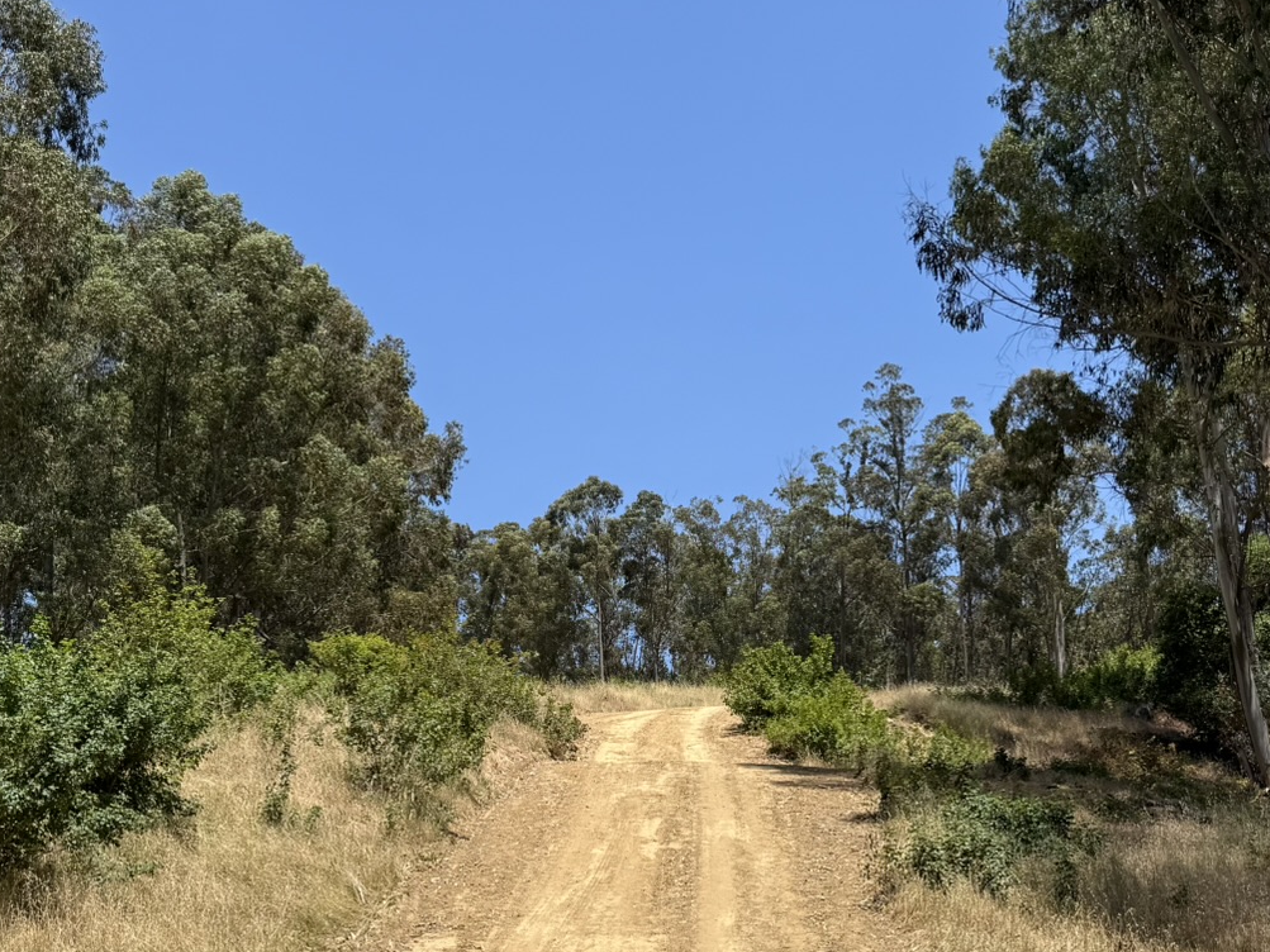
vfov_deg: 29.5
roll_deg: +0.4
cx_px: 631
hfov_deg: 38.9
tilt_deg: +14.0
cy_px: 617
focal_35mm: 49
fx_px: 1798
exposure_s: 1/3759
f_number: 1.78
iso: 80
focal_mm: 6.76
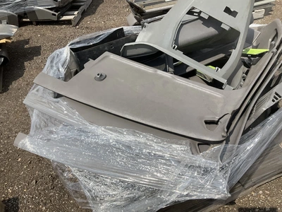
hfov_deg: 61.7
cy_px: 106
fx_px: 236
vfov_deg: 48.2
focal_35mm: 29
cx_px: 141
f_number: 1.8
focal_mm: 3
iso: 25
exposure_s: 1/2959
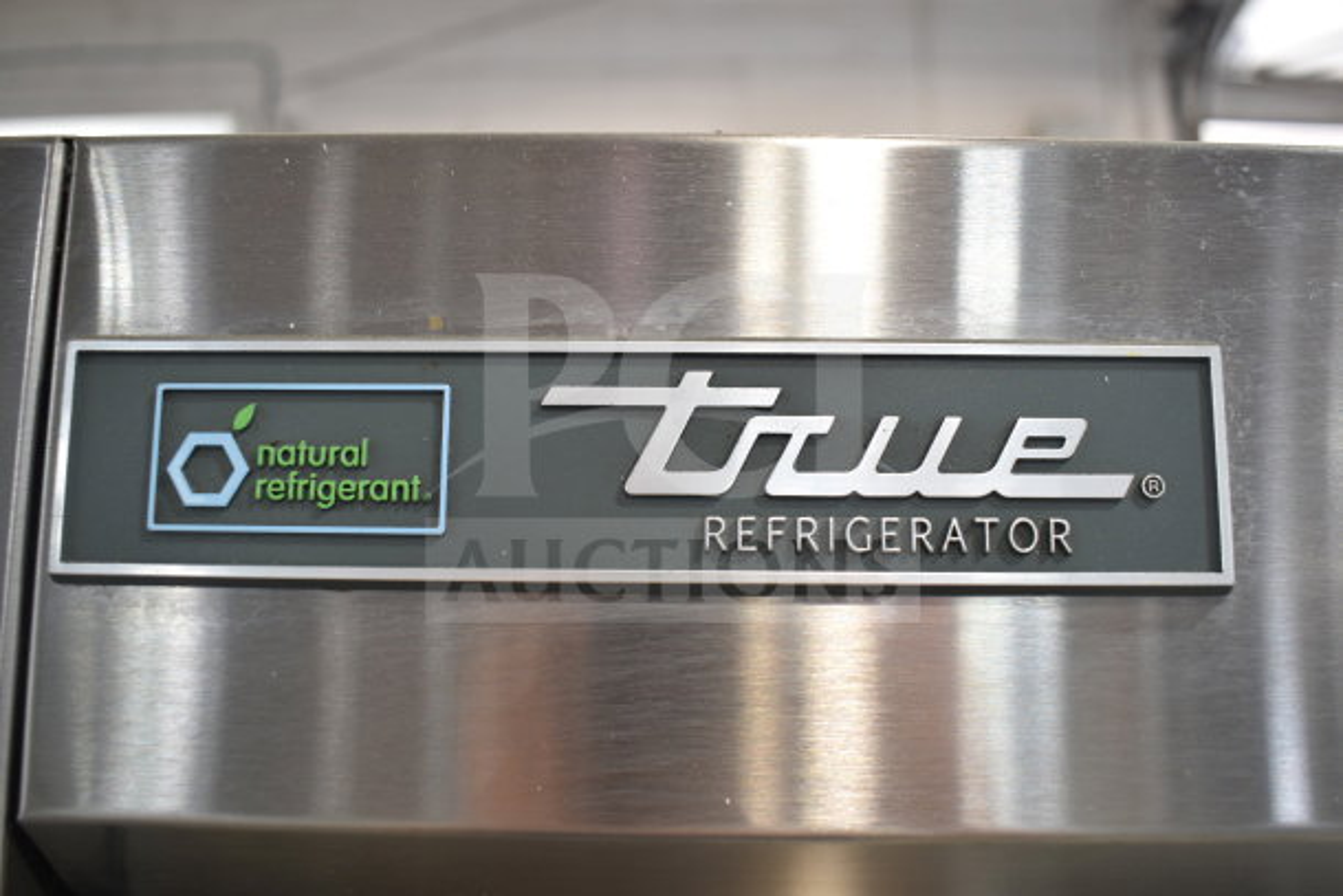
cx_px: 672
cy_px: 448
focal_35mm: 33
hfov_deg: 57.2
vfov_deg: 40.0
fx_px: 1231
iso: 200
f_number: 3.8
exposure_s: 1/30
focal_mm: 22
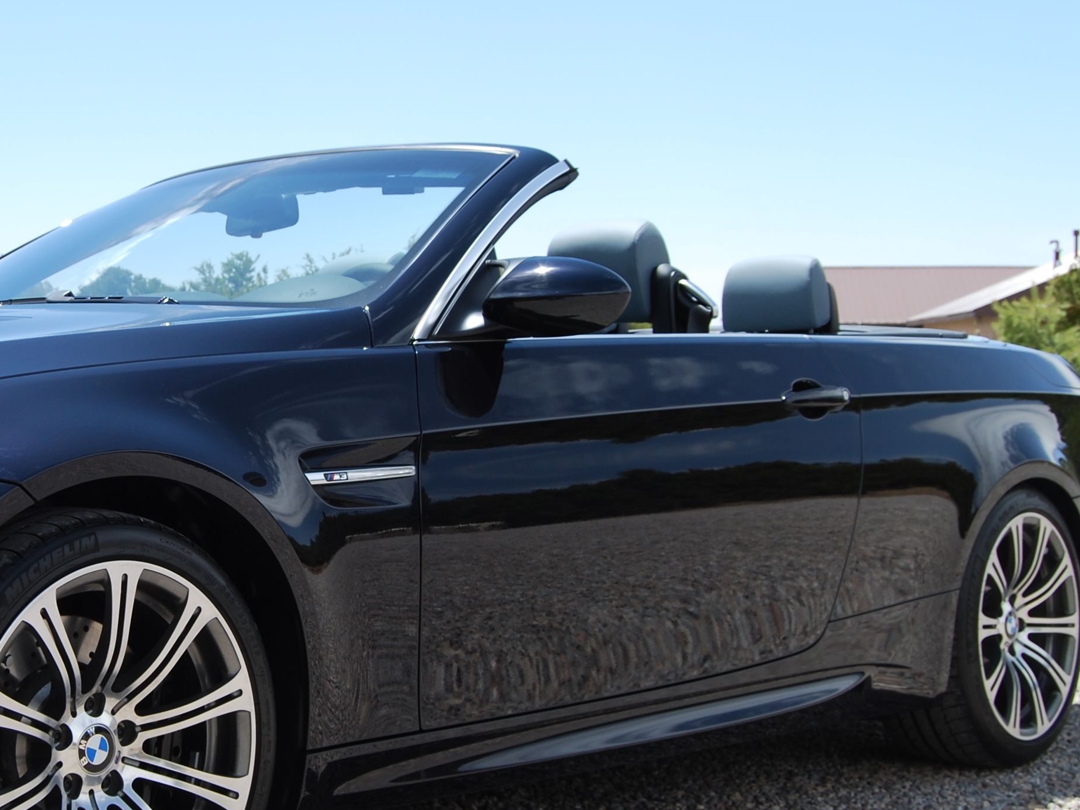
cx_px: 186
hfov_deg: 28.2
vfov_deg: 21.9
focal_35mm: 67
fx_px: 2090
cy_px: 425
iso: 100
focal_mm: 22
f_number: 7.1
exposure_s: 1/200
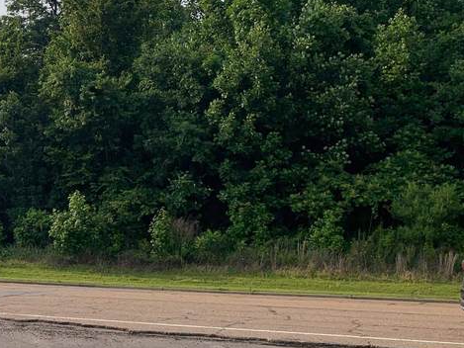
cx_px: -120
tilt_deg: +3.7
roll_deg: -2.0
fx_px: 952
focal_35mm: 71
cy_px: 200
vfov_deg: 20.7
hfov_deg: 24.3
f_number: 1.8
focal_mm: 4.25
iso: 25
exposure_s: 1/3401
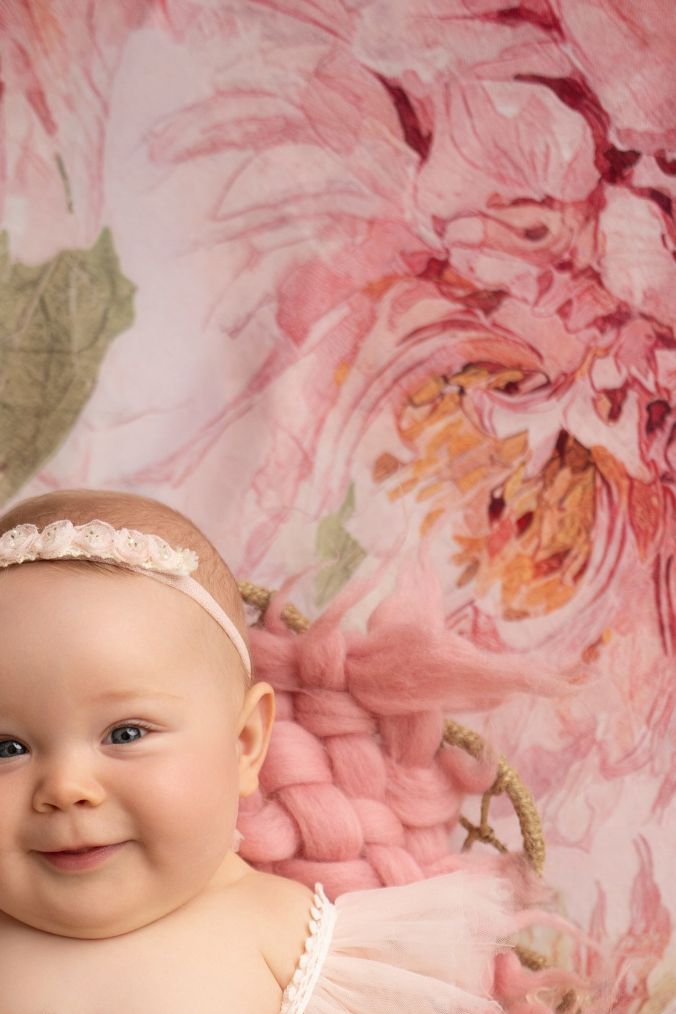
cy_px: 1032
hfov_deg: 16.9
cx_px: 86
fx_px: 2253
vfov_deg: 24.2
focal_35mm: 80
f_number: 2
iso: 100
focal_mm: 35
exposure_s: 1/160
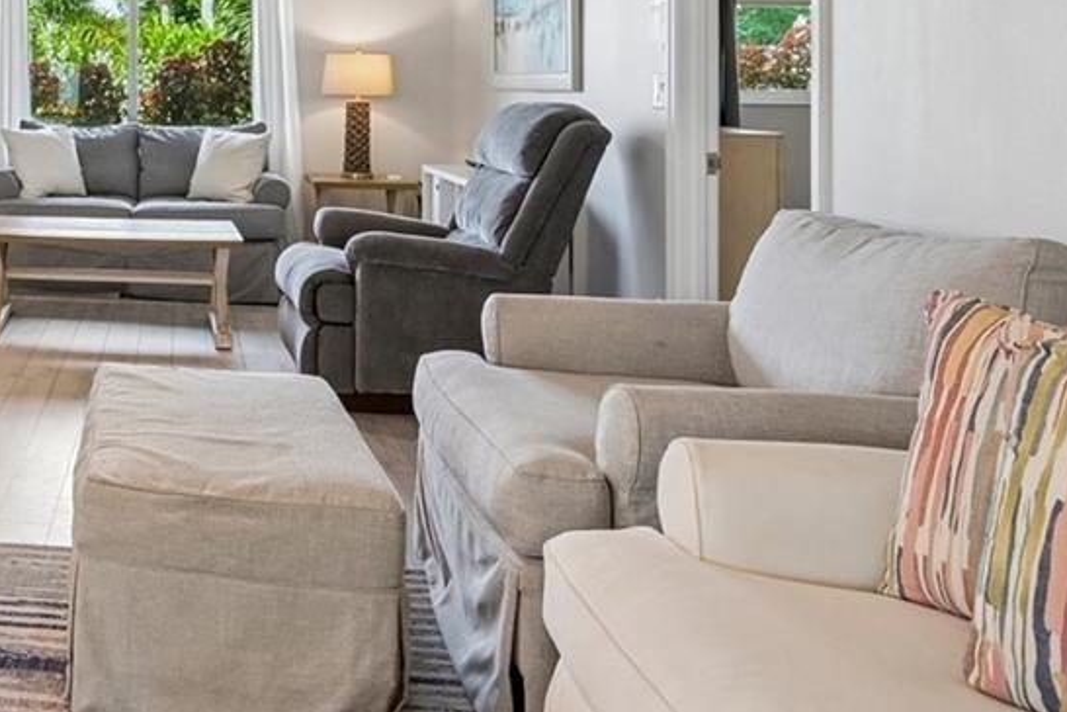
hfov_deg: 40.2
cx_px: -51
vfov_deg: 31.1
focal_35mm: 41
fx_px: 1215
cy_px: 65
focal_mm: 14
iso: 400
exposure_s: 1/20
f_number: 8
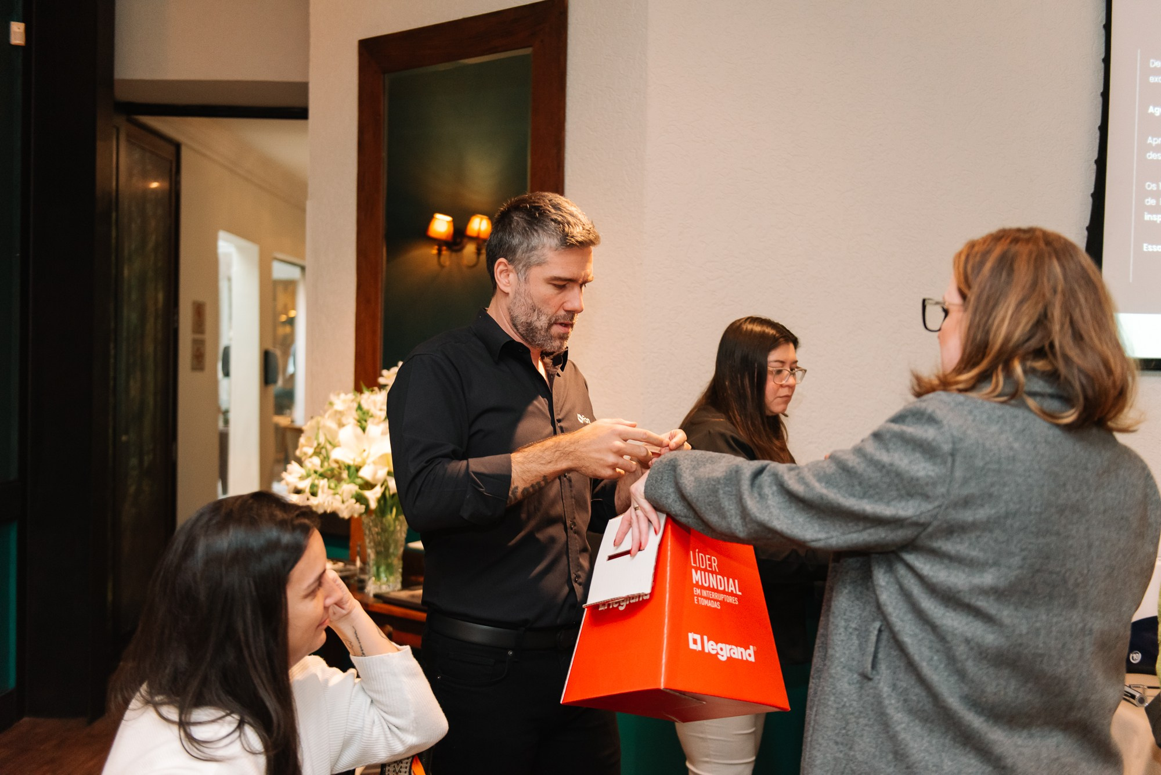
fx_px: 1226
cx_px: 580
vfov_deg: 35.1
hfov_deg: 50.7
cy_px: 388
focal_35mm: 38
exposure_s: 1/200
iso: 2500
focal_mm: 38
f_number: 2.8
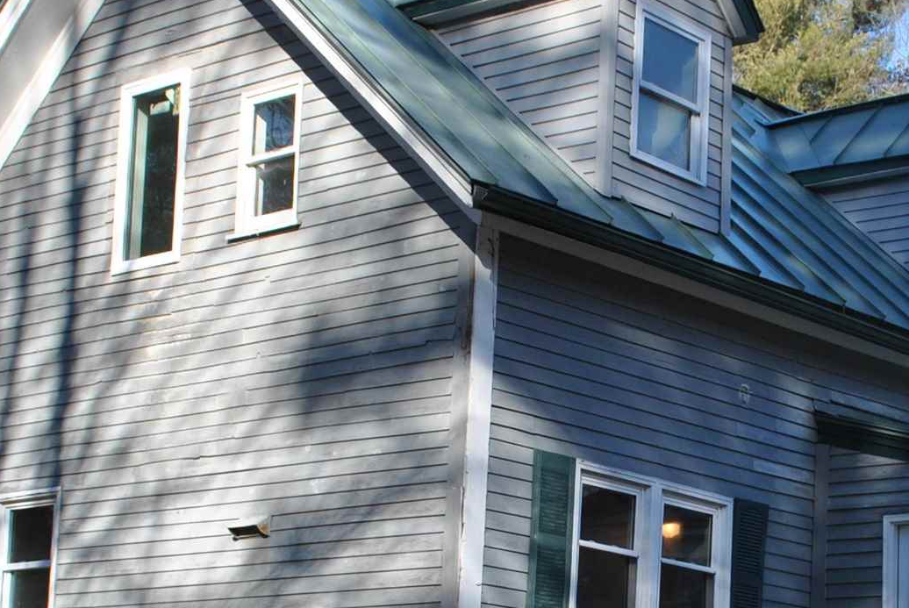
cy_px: 471
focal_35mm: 89
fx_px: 2249
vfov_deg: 15.3
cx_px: 719
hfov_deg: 22.6
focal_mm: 20
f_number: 6.3
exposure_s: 1/160
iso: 100
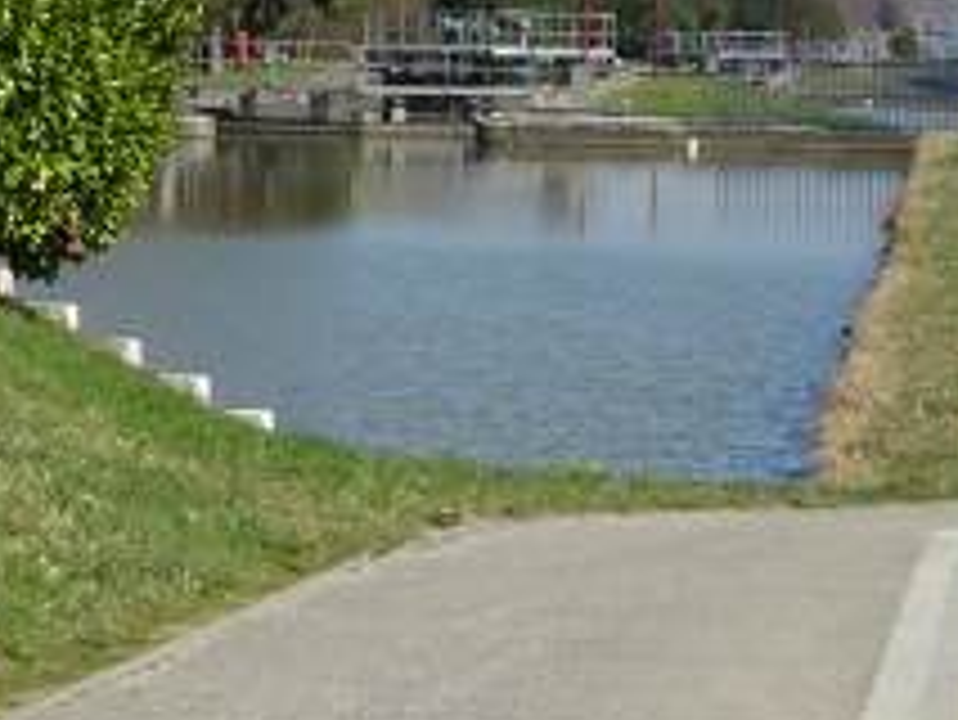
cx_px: -135
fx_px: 8113
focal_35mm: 293
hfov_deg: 6.7
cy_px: 225
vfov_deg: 5.1
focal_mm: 13.26
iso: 80
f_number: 5
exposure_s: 1/500
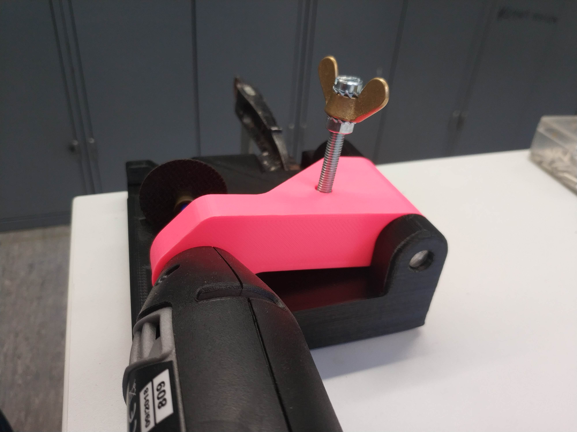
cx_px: 288
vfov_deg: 44.2
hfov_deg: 56.8
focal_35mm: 32
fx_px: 533
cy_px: 216
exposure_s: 1/33
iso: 182
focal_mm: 4.5
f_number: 2
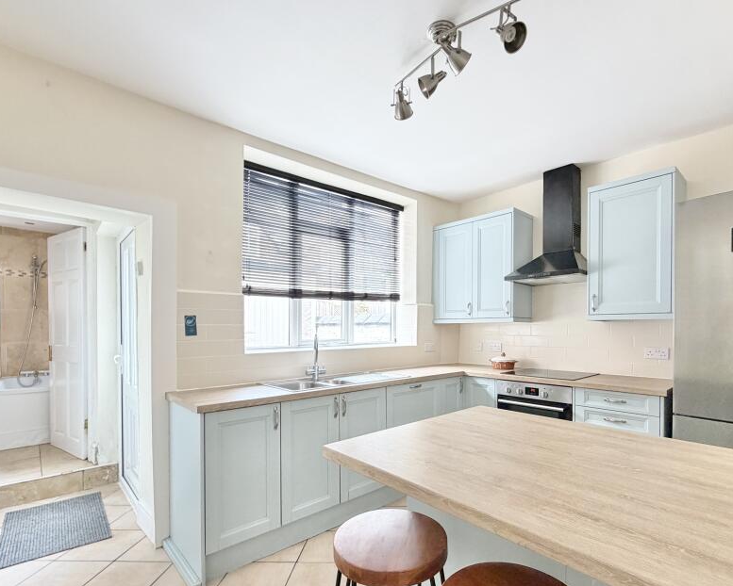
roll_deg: +0.7
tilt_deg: +0.1
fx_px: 391
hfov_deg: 86.1
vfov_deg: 73.5
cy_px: 332
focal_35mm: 18
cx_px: 402
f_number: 2.2
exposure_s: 1/60
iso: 320
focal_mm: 2.22
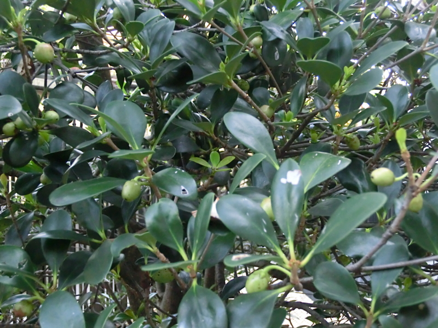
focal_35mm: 51
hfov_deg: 37.5
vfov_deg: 28.6
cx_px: 219
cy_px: 164
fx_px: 645
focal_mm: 9.09
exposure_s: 1/60
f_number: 4.4
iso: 500
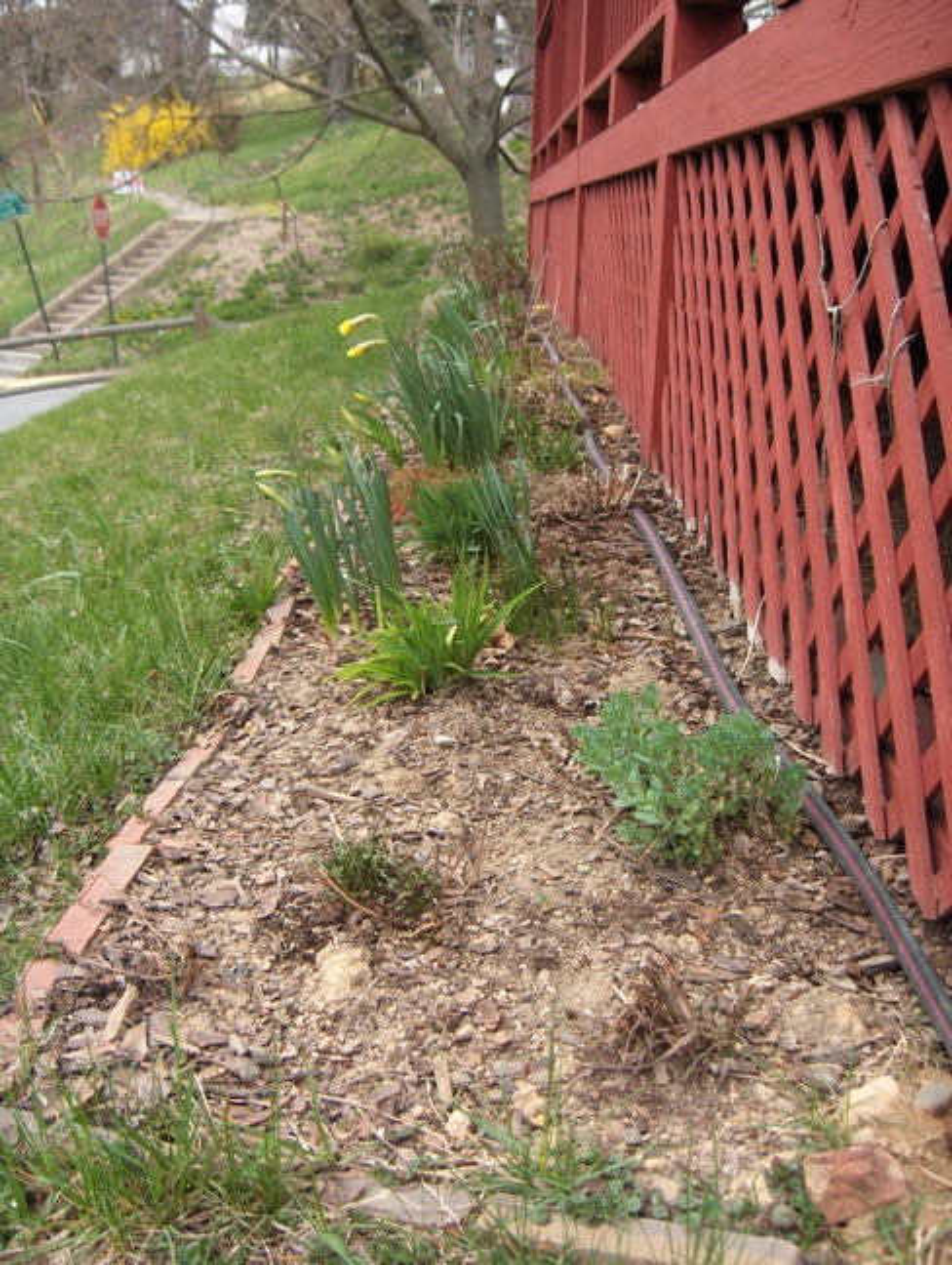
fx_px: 1426
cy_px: 632
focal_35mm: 39
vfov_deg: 47.8
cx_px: 476
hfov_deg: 36.9
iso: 143
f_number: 2.8
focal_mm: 8
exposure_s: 1/121
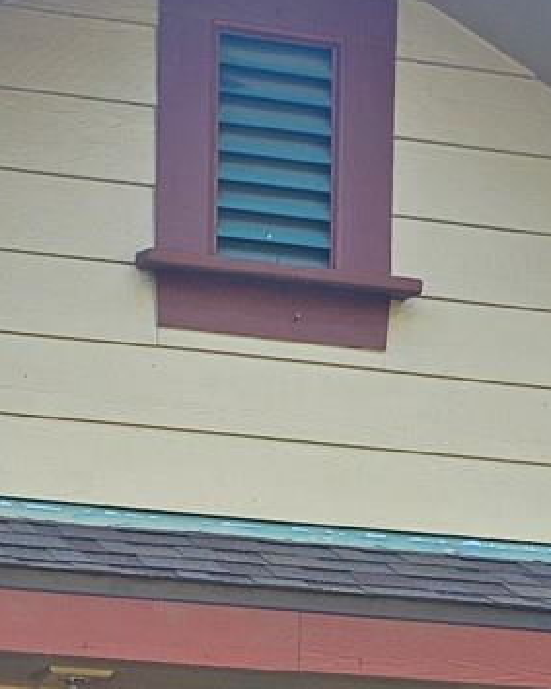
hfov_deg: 14.4
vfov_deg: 16.5
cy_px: 1032
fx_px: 2162
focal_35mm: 106
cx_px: 74
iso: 50
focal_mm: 5
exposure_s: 1/535
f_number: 1.8
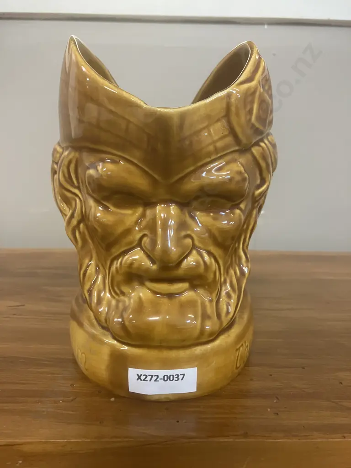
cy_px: 234
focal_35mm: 28
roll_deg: -0.8
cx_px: 176
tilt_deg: -8.0
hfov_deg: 49.7
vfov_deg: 63.4
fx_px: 379
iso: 250
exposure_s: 1/33
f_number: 1.8
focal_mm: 3.99
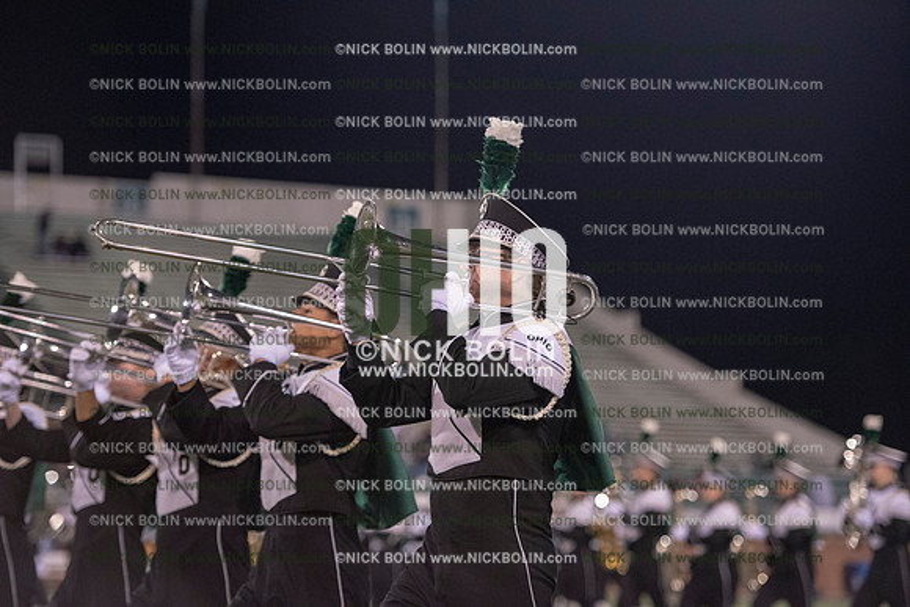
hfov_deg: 16.8
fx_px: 3084
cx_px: 455
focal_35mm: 122
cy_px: 304
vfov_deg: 11.2
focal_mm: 122
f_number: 3.2
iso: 5000
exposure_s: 1/1250
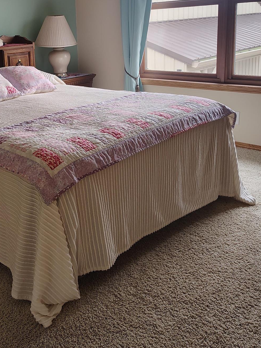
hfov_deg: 33.6
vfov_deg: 44.0
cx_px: 61
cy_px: 109
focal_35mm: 42
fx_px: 422
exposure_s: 1/60
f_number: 1.8
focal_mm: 5.56
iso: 753
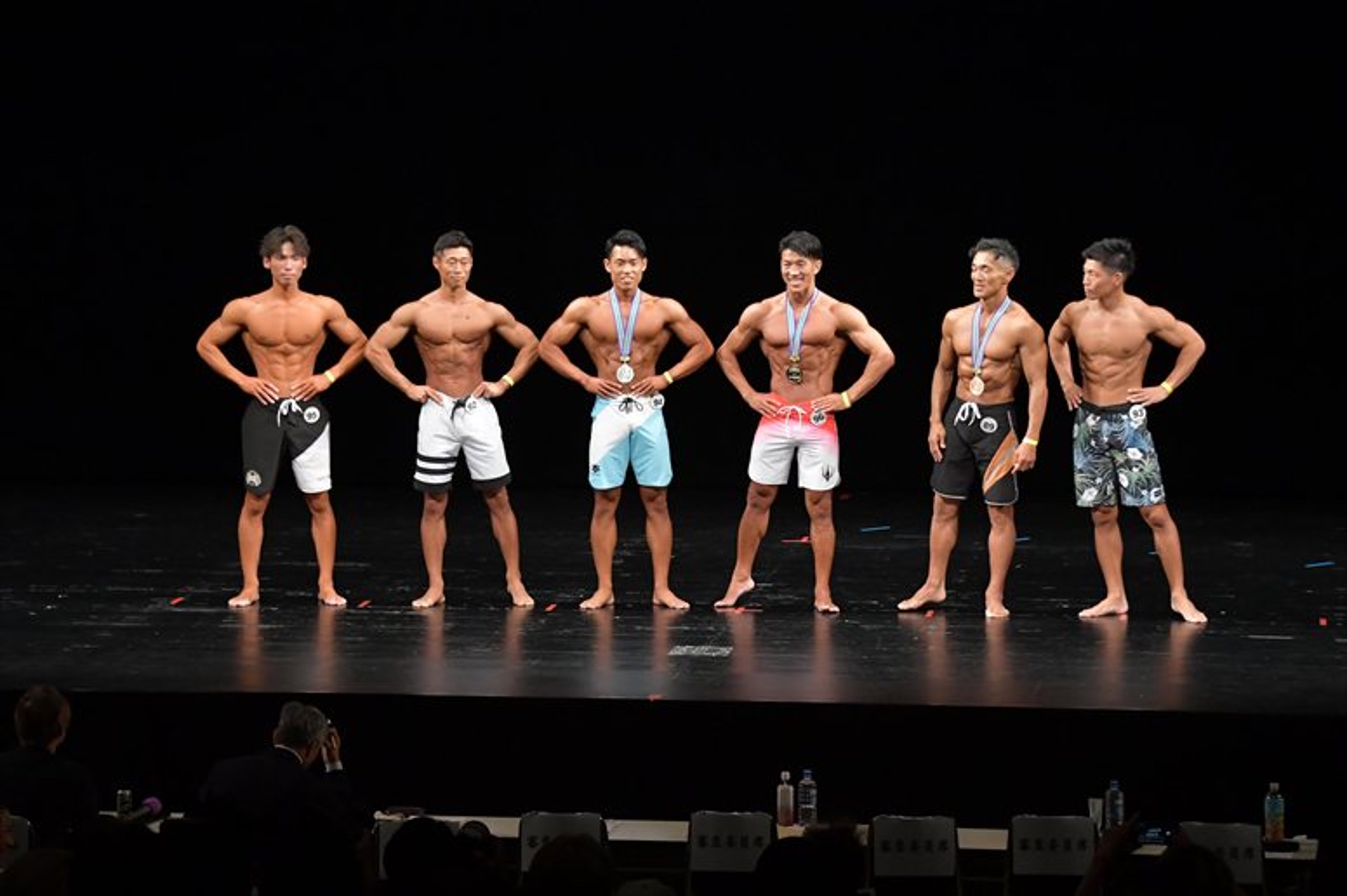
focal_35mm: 135
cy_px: 448
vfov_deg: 10.2
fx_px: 5049
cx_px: 674
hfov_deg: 15.2
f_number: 5.6
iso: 3200
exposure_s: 1/400
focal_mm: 90
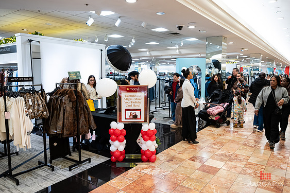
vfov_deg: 47.9
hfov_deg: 67.4
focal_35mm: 27
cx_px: 141
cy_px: 94
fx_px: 217
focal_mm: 25
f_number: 3.2
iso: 1000
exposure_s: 1/125
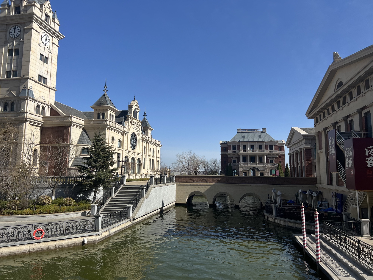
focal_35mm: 26
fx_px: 280
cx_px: 186
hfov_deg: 67.3
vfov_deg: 53.1
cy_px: 140
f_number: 1.5
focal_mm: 5.7
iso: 50
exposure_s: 1/6579
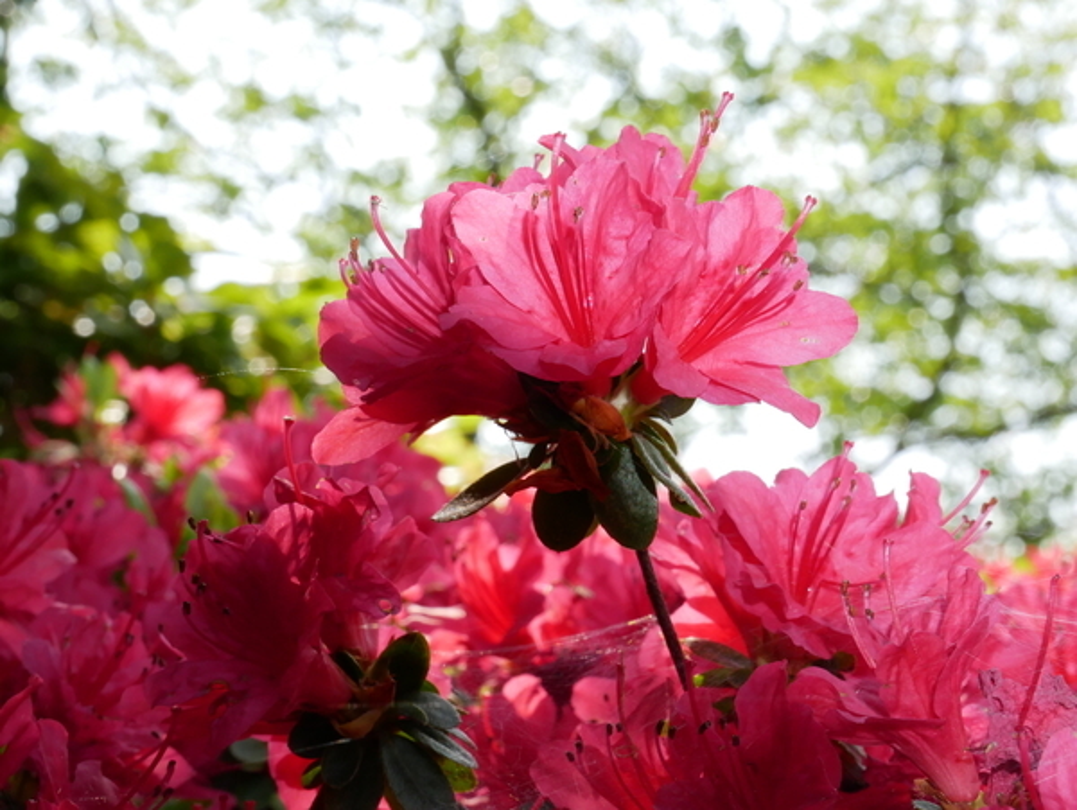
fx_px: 2180
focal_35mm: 70
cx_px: 538
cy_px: 405
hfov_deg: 27.8
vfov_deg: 21.0
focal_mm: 35
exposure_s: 1/125
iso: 800
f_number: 16
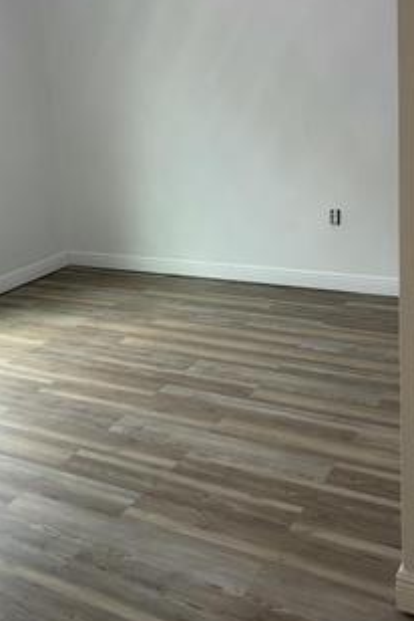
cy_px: 233
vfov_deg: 46.0
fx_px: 724
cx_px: 197
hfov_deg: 31.9
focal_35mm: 42
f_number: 1.6
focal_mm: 5.96
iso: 80
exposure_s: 1/60
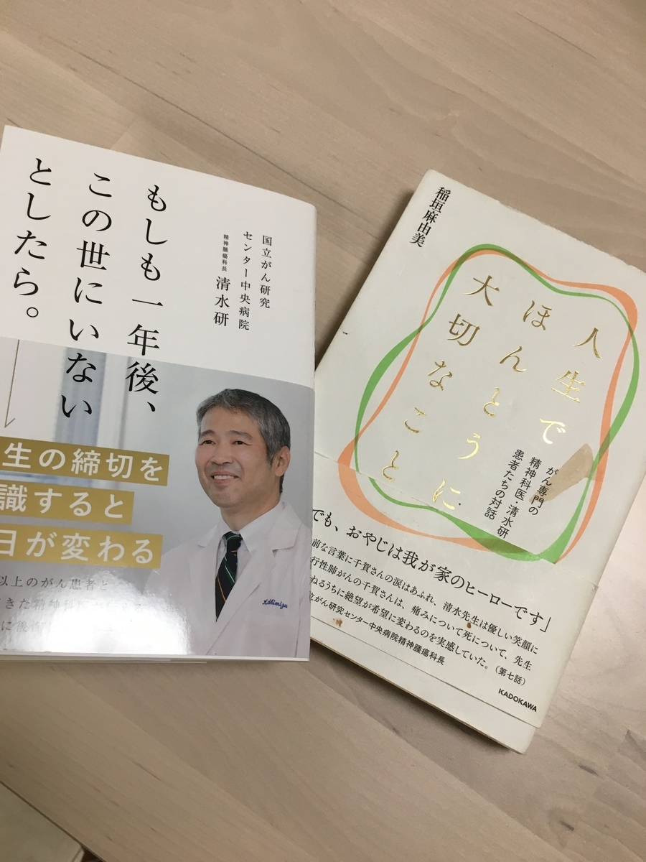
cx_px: 323
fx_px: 722
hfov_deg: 48.2
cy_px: 431
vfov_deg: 61.7
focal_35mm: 29
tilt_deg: -76.9
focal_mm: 4.15
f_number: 2.2
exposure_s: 1/30
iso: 32
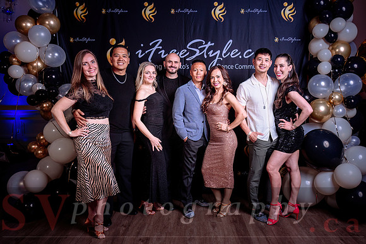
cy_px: 122
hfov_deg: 61.0
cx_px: 199
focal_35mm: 30
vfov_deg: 43.0
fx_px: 310
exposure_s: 1/100
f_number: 3.2
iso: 125
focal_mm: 26.5
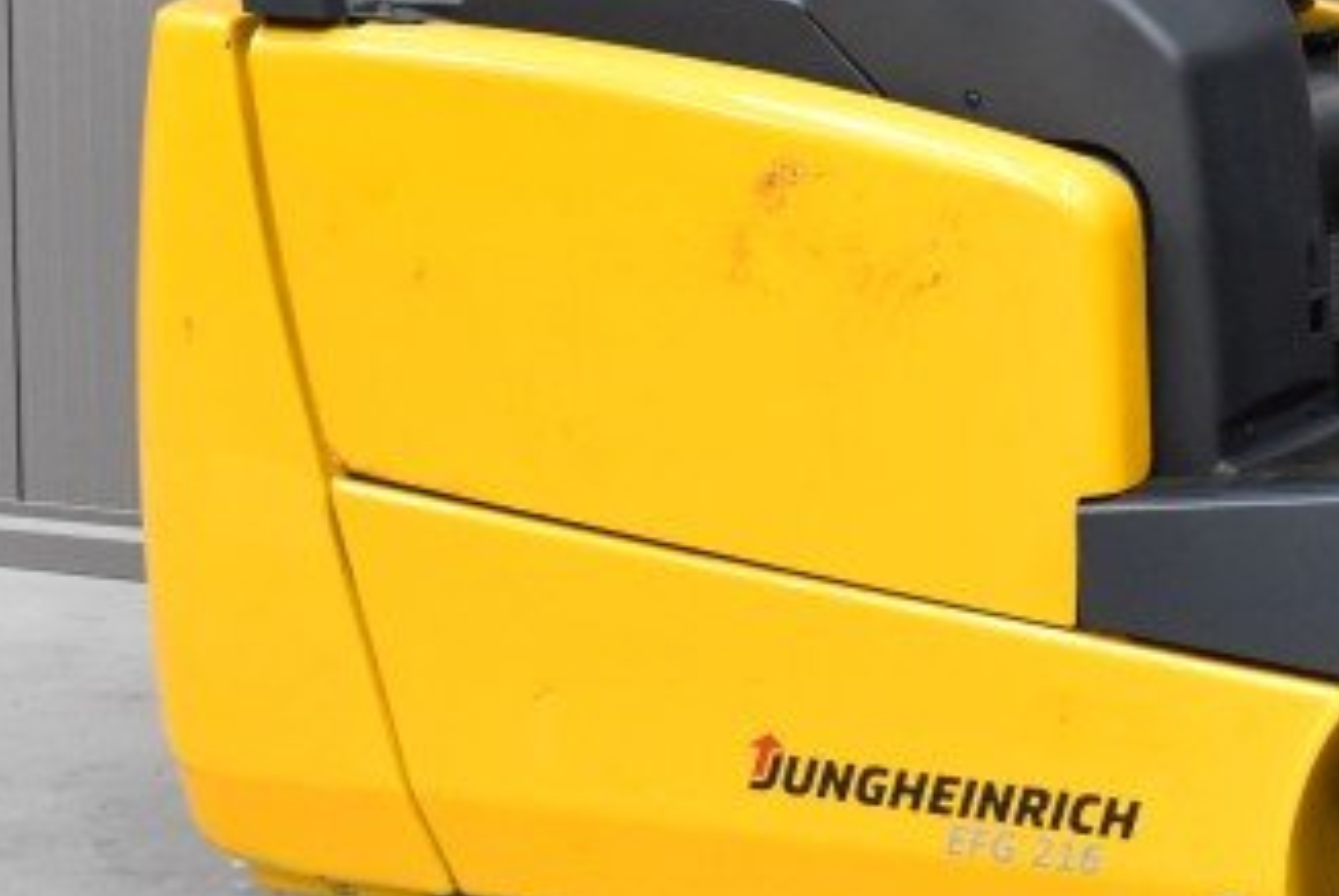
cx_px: 1421
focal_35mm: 138
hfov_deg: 14.6
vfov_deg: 9.8
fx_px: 5131
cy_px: -210
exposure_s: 1/50
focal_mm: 25
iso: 1600
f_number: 5
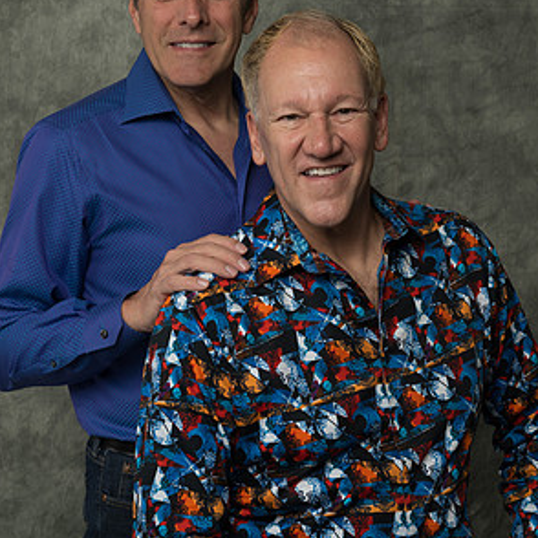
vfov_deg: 22.1
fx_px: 1372
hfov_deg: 22.2
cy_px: 196
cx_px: 269
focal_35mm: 78
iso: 400
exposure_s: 1/125
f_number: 10
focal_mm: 60
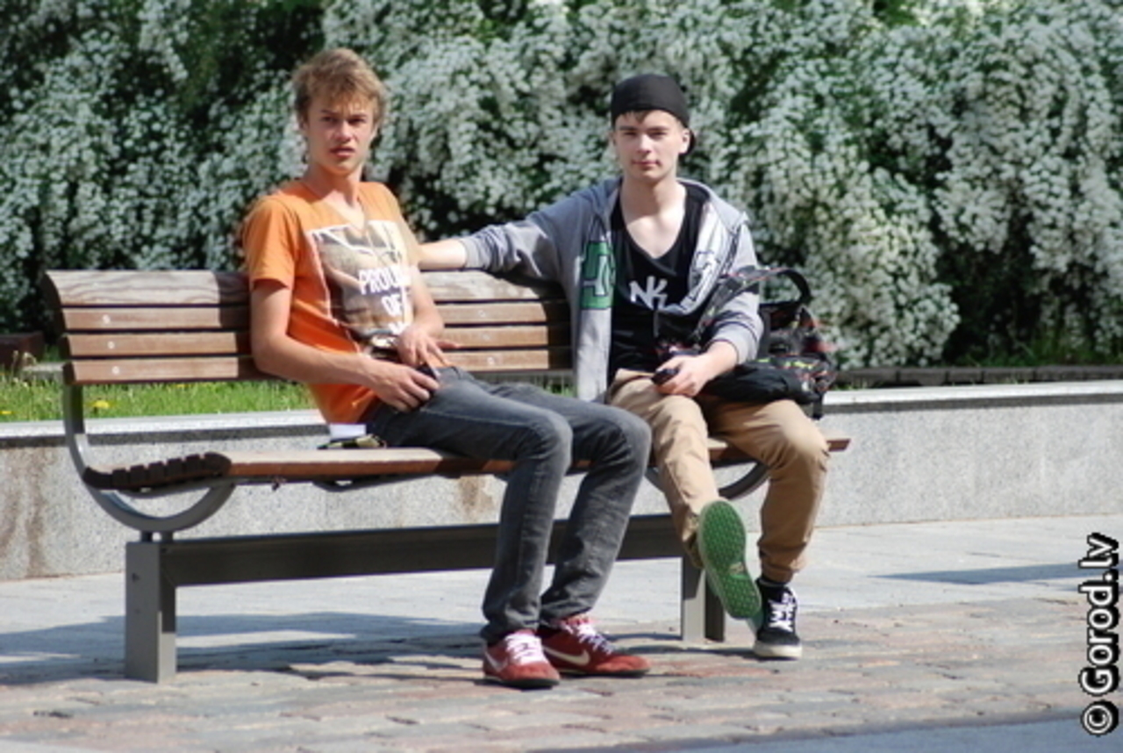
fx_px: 6796
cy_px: 376
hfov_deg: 9.4
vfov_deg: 6.3
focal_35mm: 218
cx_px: 562
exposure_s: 1/1500
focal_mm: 145
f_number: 4.8
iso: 320
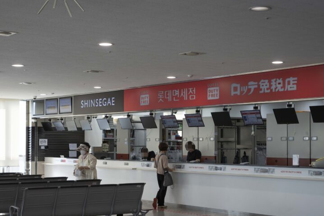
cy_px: 130
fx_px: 630
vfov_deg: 19.4
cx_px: 122
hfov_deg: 28.7
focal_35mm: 70
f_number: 5.6
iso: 640
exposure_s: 1/160
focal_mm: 49
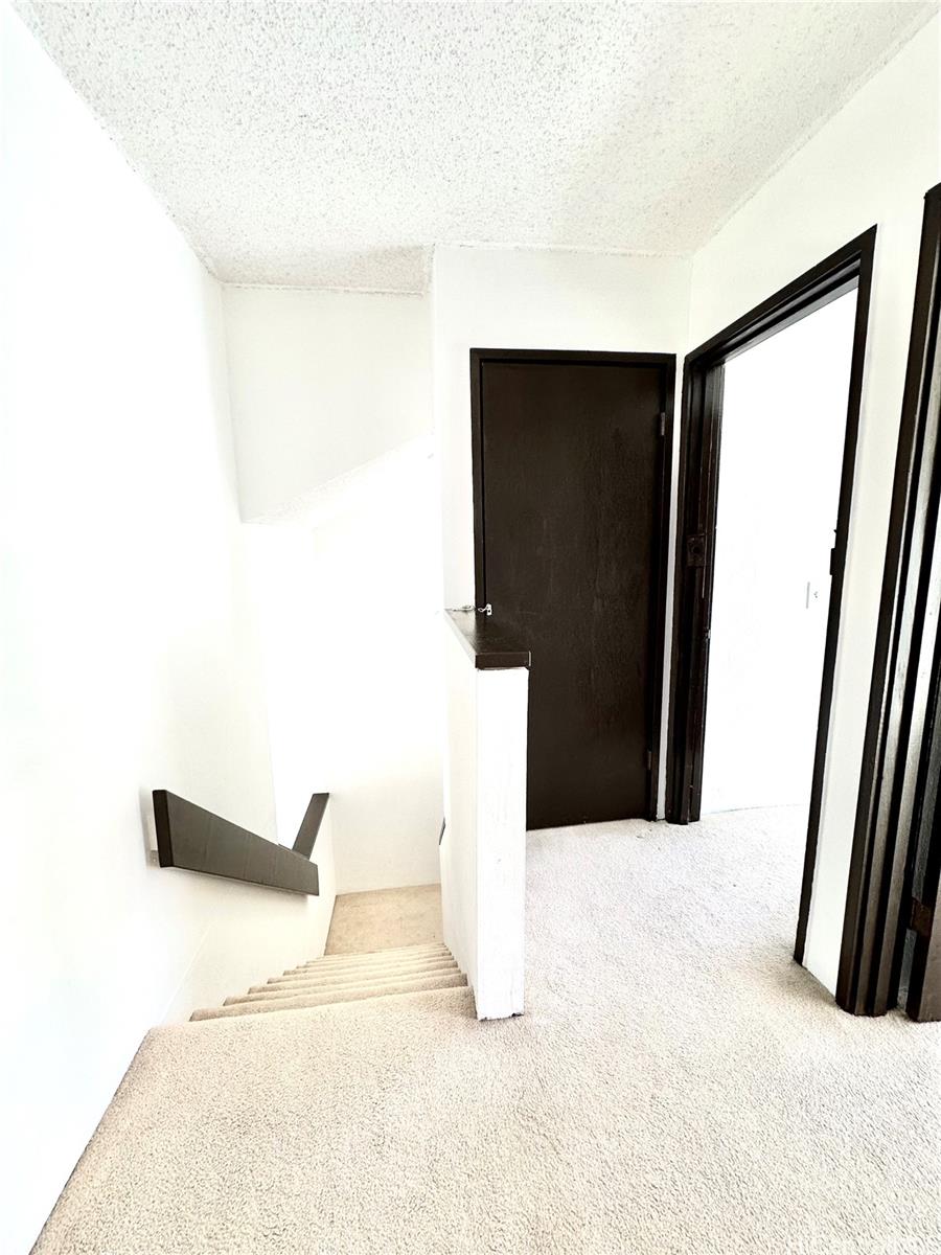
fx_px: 507
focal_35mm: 14
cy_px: 628
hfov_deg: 85.7
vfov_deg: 102.1
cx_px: 470
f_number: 2.2
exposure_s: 1/120
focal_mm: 2.22
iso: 100
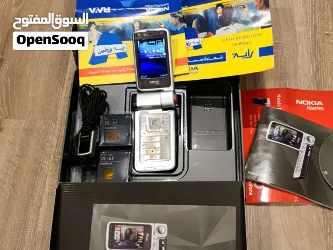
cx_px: 166
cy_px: 125
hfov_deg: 67.3
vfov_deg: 53.1
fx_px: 250
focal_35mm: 26
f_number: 1.5
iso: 200
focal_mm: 4.3
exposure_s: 1/50
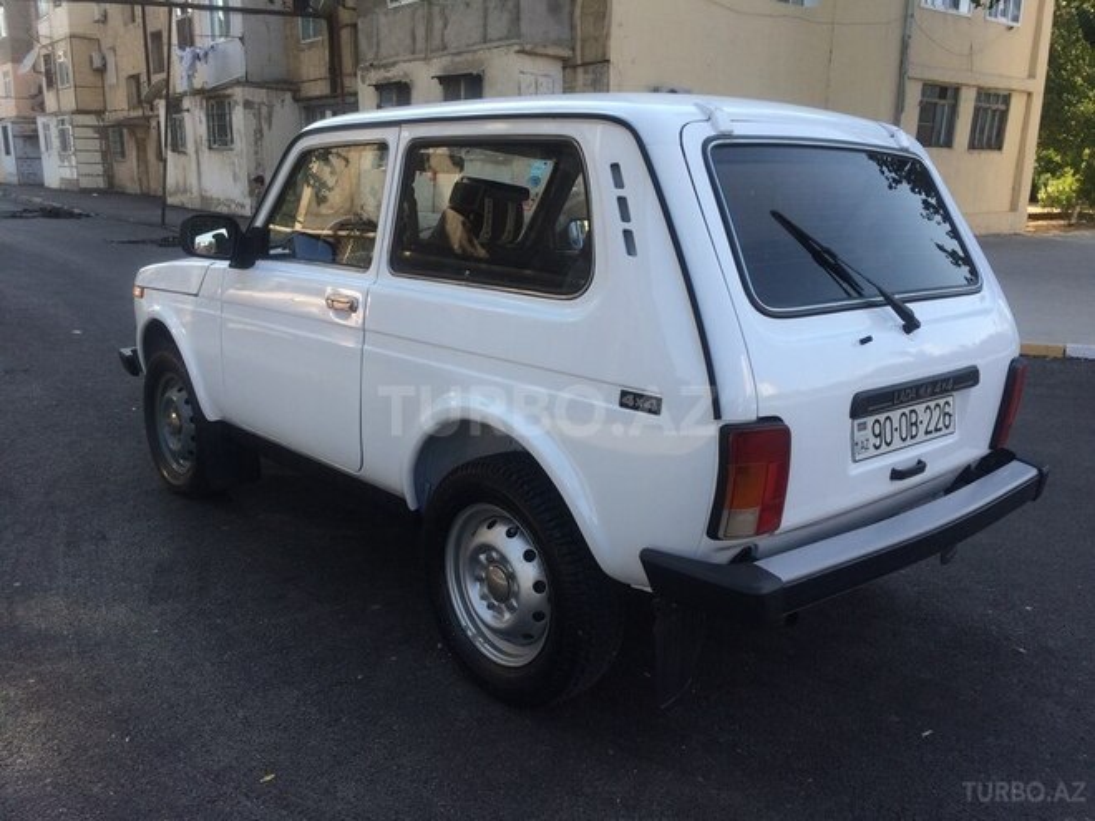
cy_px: 410
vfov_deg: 48.2
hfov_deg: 61.7
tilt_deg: -15.1
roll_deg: -1.4
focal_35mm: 29
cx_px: 548
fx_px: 917
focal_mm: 4.15
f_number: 2.2
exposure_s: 1/526
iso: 32
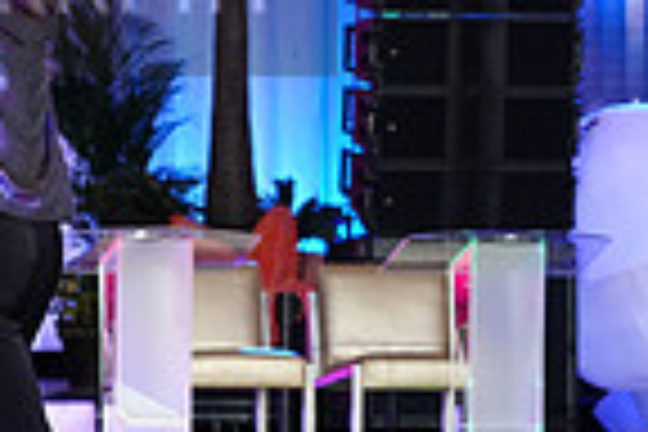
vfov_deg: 4.8
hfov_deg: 7.2
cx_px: -153
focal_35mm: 283
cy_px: -43
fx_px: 5094
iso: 2500
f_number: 4
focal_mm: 70
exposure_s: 1/400
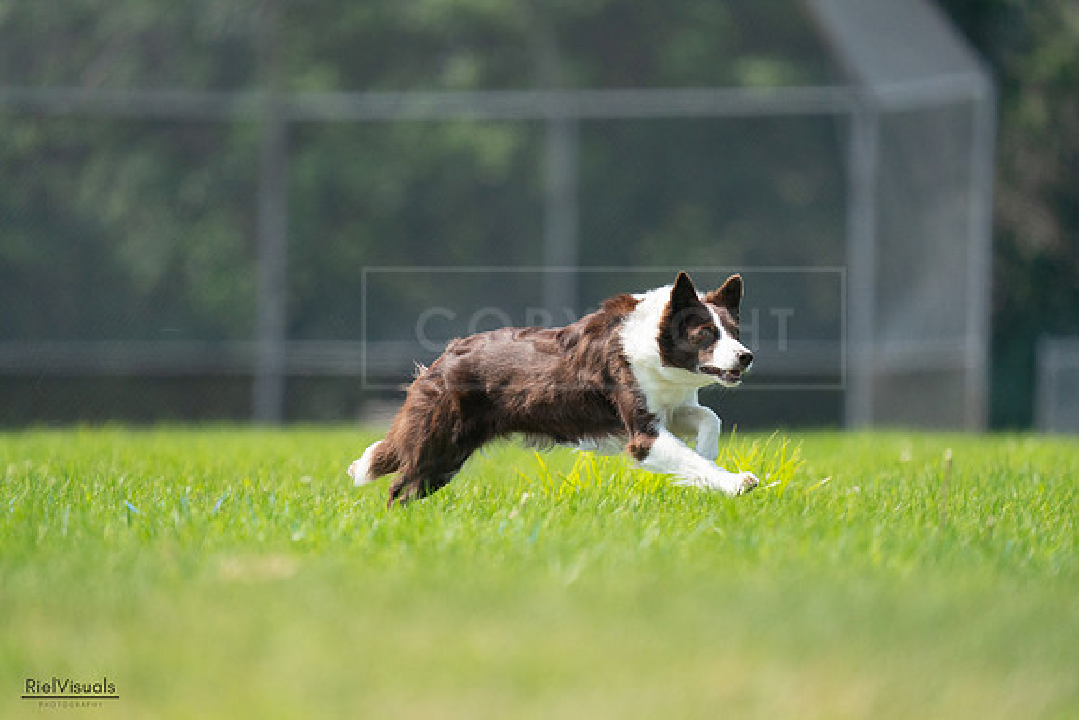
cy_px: 360
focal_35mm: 600
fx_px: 17987
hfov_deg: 3.4
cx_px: 540
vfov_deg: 2.3
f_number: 6.3
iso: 2000
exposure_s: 1/4000
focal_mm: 600
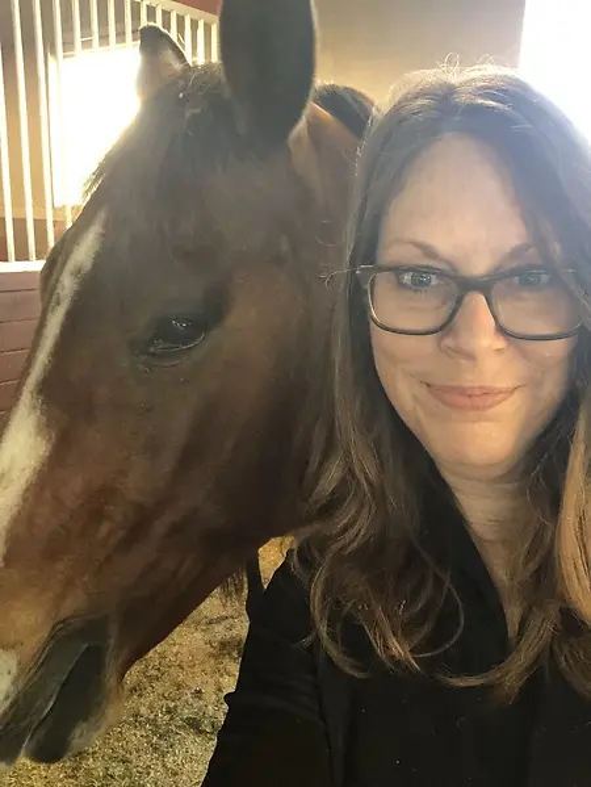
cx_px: 296
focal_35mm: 32
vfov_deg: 56.8
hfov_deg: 44.2
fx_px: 728
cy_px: 394
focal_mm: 2.87
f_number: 2.2
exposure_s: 1/40
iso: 250
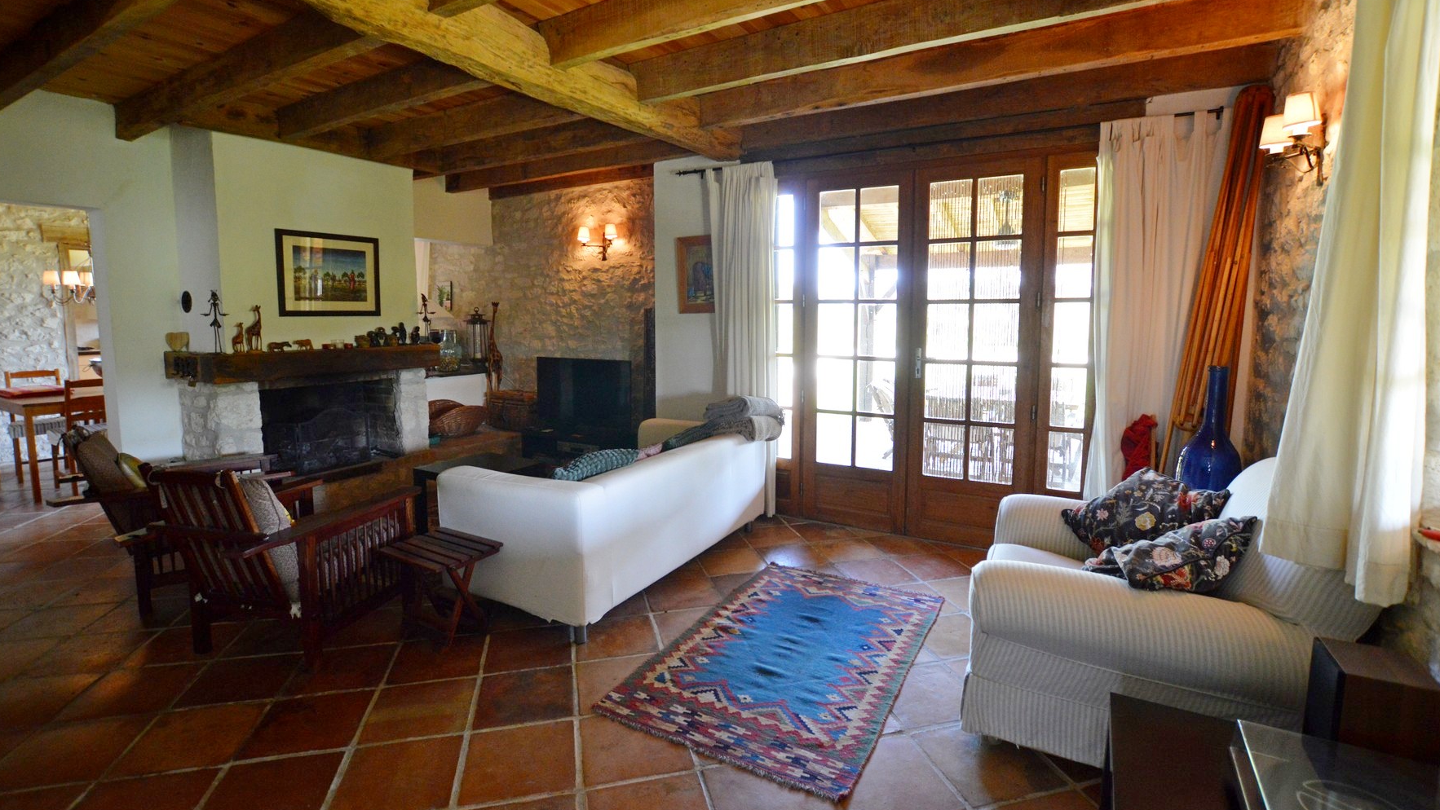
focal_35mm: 16
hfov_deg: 99.4
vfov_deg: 67.0
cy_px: 371
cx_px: 712
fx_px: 611
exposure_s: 1/60
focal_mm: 10
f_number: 3.5
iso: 900
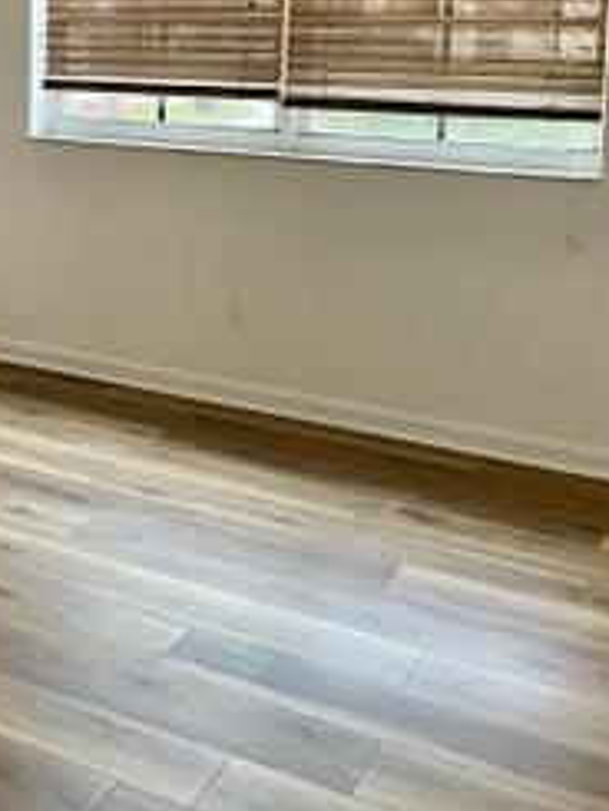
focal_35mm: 51
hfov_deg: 27.2
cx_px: 23
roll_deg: -0.1
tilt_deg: -5.7
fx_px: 1195
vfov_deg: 36.1
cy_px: 156
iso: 400
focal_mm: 4.2
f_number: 1.6
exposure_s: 1/40
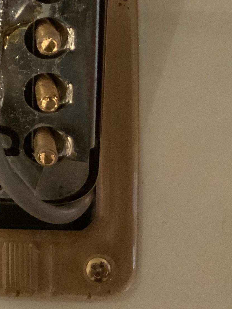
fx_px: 939
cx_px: -284
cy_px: -3
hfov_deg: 12.0
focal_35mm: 105
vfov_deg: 18.2
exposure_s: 1/33
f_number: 1.8
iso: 320
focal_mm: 3
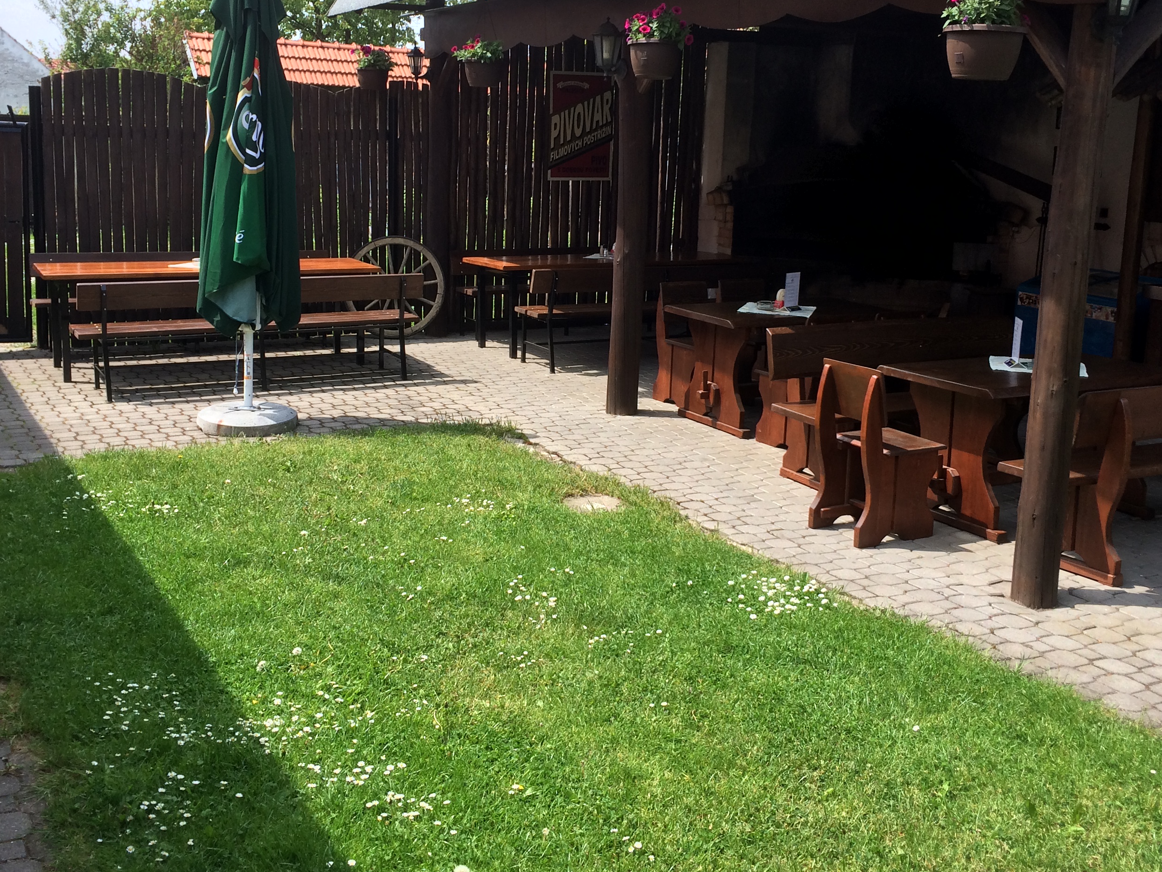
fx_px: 1276
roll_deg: -1.5
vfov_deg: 37.5
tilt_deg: -9.8
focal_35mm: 38
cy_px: 338
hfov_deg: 49.0
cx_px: 550
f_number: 2.2
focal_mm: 4.15
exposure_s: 1/912
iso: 32
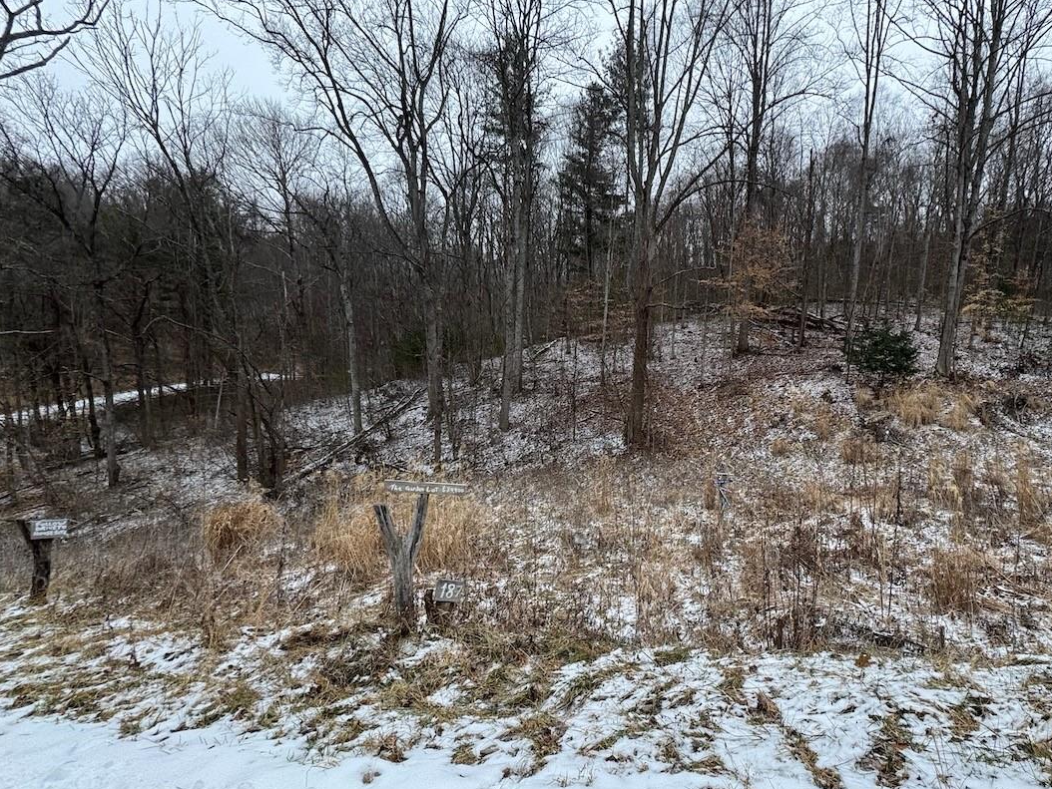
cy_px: 444
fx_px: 517
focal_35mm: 17
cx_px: 636
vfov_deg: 74.4
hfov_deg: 89.7
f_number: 2.2
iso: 40
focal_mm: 2.22
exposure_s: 1/175
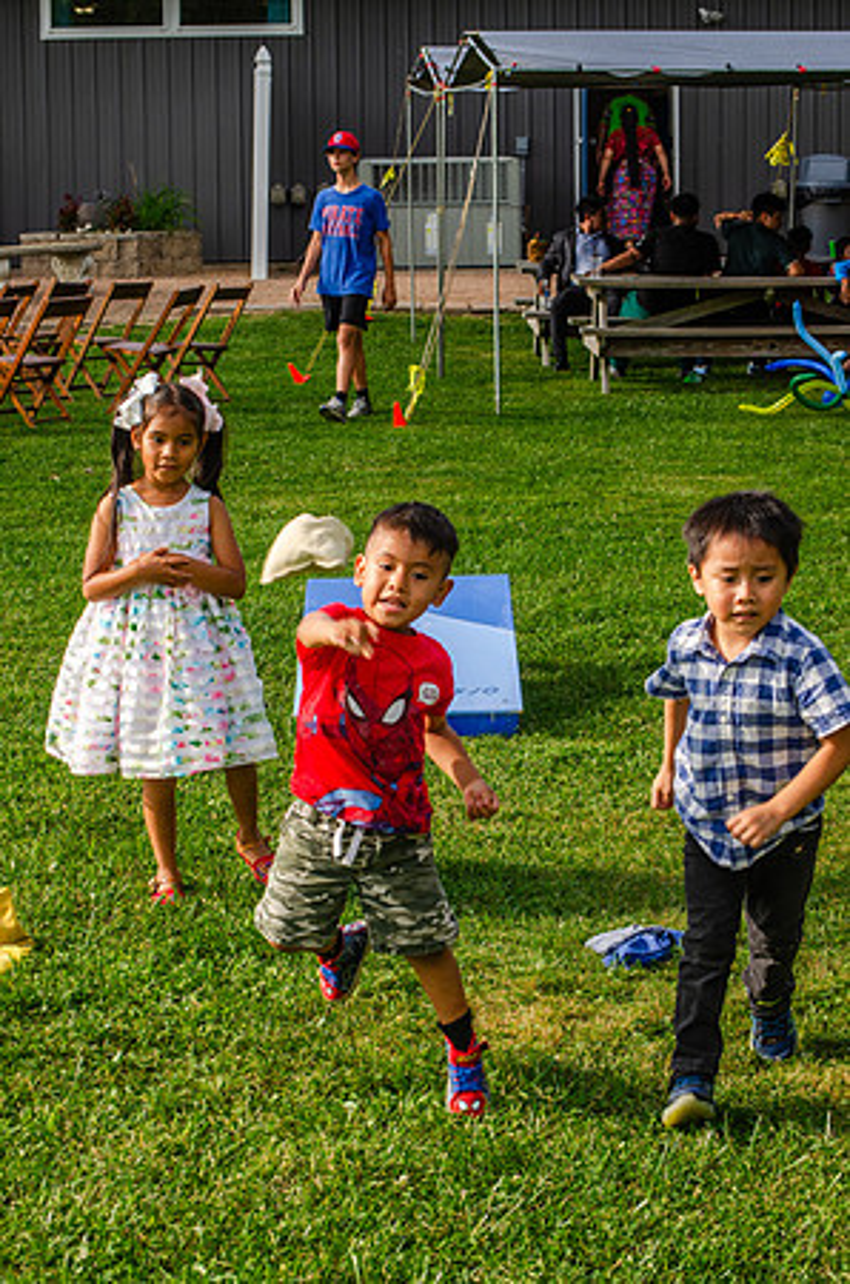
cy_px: 642
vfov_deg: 24.7
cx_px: 425
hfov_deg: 16.5
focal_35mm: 82
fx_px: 2935
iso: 180
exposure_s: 1/250
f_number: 8
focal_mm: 55
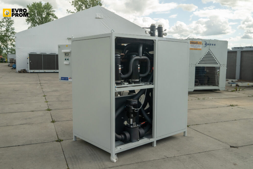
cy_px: 87
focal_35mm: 32
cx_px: 125
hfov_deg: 58.7
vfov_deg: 41.1
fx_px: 225
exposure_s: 1/250
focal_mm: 31
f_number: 8
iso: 1600
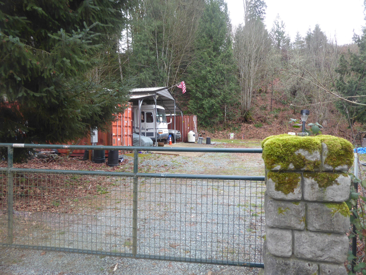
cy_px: 138
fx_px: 254
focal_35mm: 24
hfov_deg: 71.6
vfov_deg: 56.8
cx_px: 183
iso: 80
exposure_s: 1/80
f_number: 3.3
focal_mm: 4.3
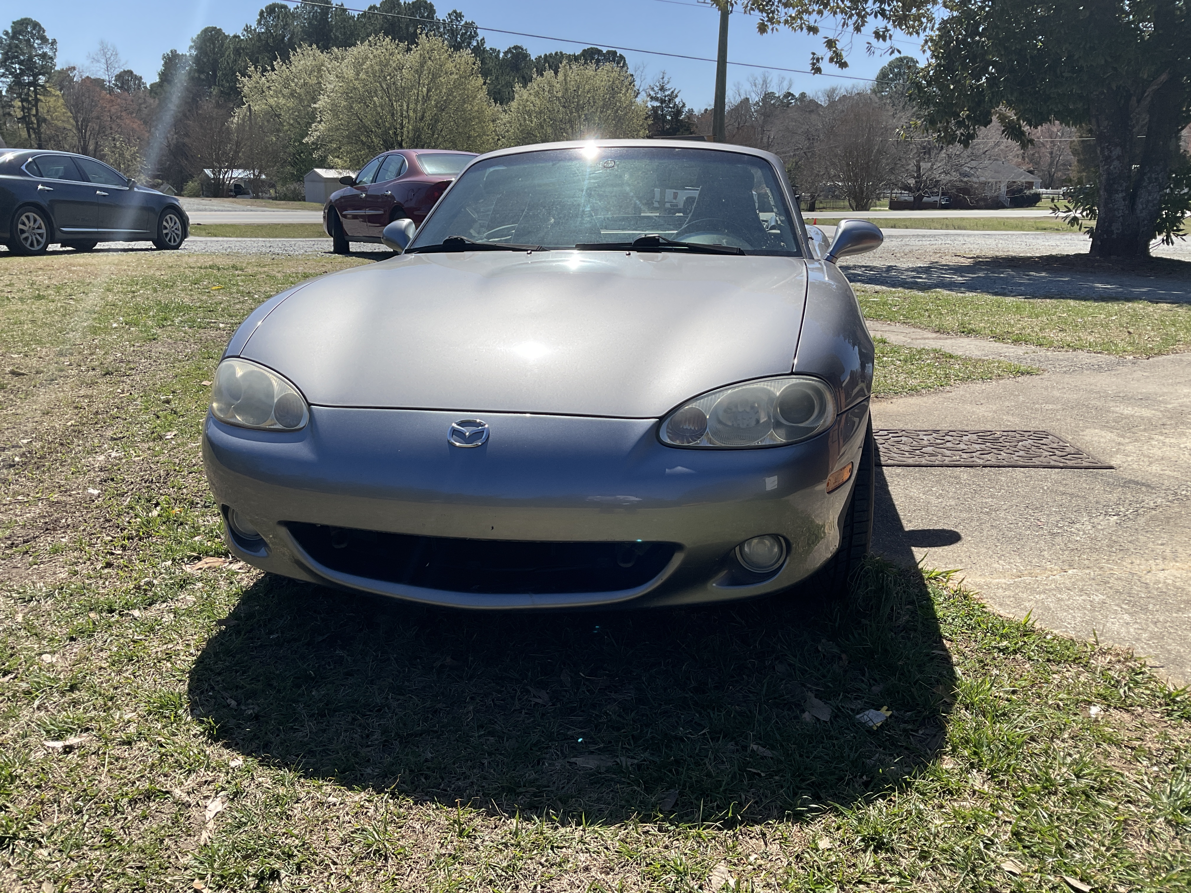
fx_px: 998
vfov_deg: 48.2
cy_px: 446
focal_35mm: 29
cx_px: 596
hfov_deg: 61.7
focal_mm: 3
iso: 16
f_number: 1.8
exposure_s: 1/2141
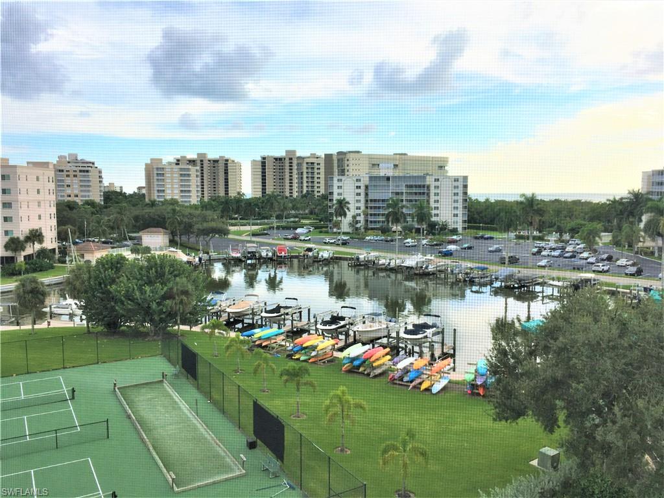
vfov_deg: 48.2
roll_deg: +0.0
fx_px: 556
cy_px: 249
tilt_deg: -5.4
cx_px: 332
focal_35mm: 29
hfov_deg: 61.7
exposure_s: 1/739
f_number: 2.2
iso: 25
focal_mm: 4.15
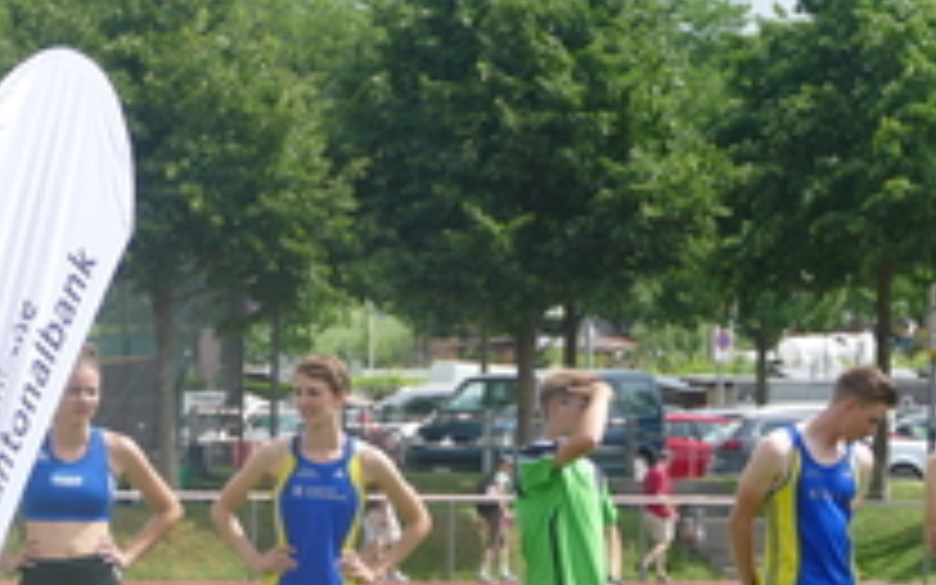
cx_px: 594
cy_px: 522
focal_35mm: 344
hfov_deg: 6.1
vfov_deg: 3.8
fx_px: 8775
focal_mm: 47.46
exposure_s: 1/800
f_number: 3.9
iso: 125
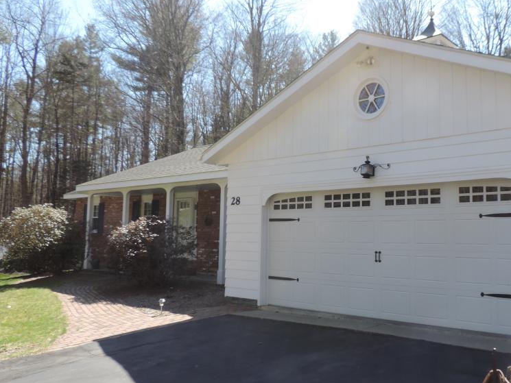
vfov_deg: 43.0
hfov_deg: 54.7
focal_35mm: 33
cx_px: 318
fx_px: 487
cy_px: 193
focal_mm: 4.3
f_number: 3
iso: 80
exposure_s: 1/400
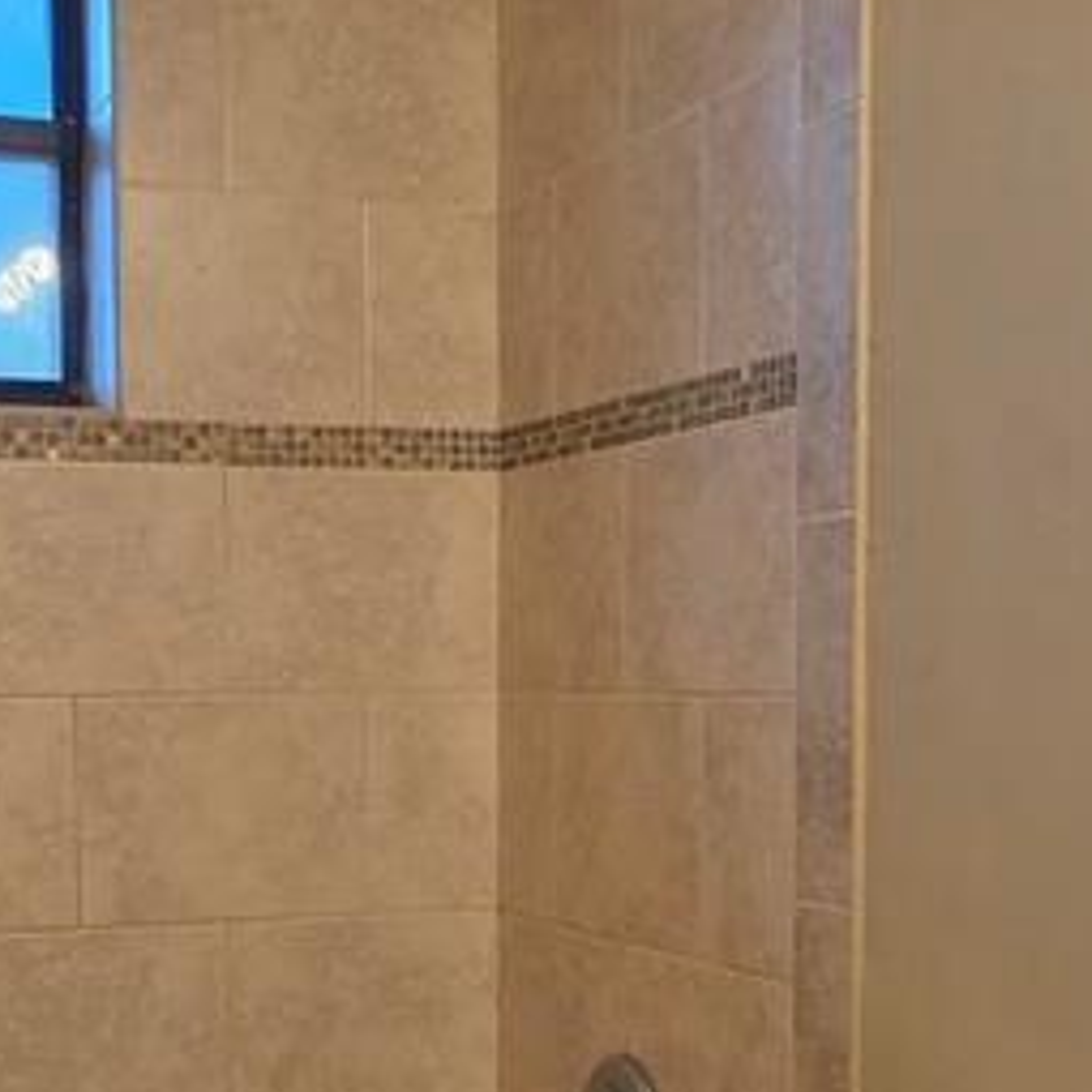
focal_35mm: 54
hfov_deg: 31.5
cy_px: 814
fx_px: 1927
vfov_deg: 31.1
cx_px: 394
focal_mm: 2.2
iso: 100
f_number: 1.9
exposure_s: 1/120
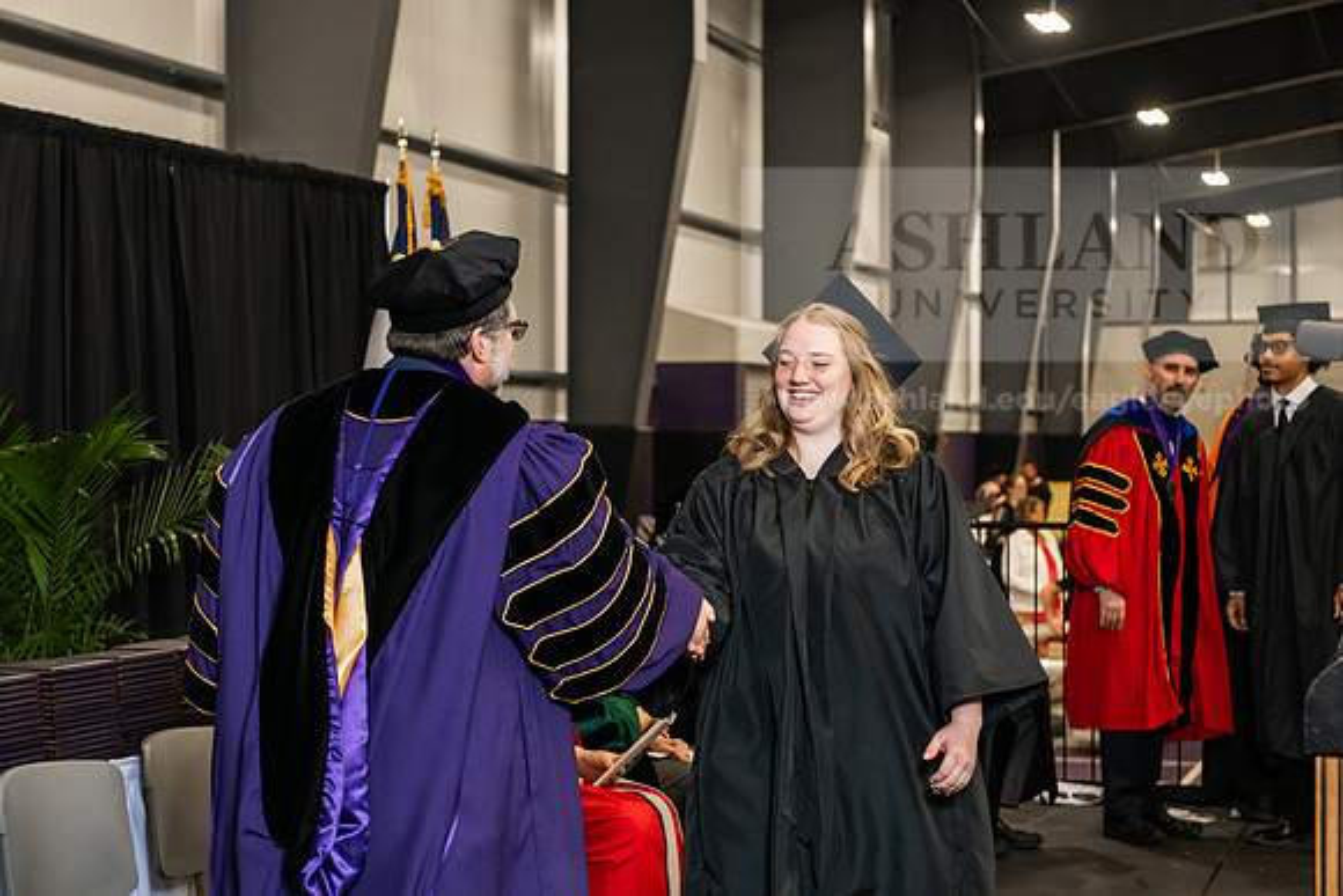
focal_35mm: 70
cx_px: 672
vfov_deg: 19.5
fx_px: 2612
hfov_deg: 28.8
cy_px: 448
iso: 2500
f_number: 5
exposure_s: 1/200
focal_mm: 70
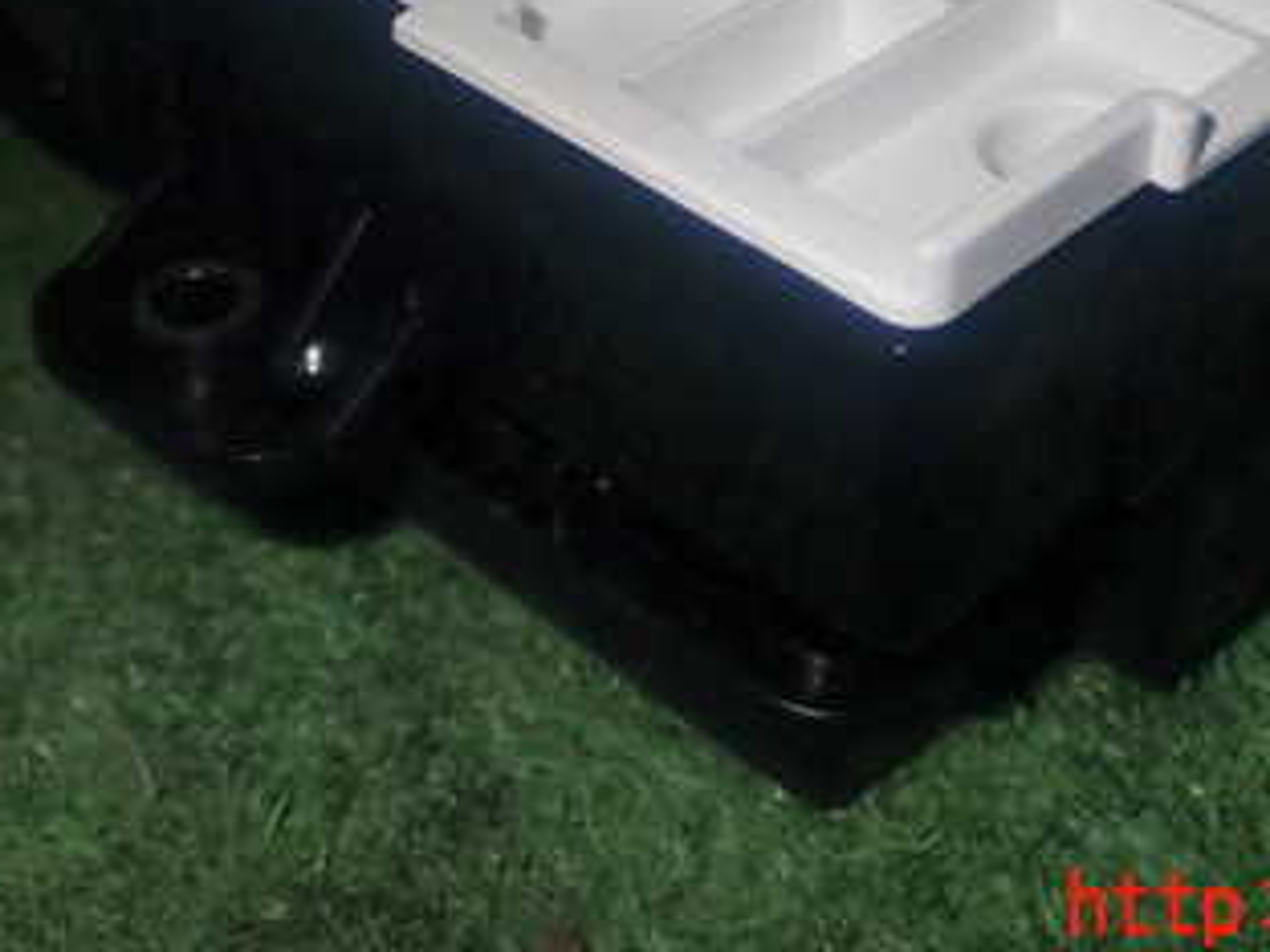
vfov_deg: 19.7
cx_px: 765
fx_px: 2678
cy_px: 45
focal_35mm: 73
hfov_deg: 26.6
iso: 200
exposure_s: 1/40
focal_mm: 6.83
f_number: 8
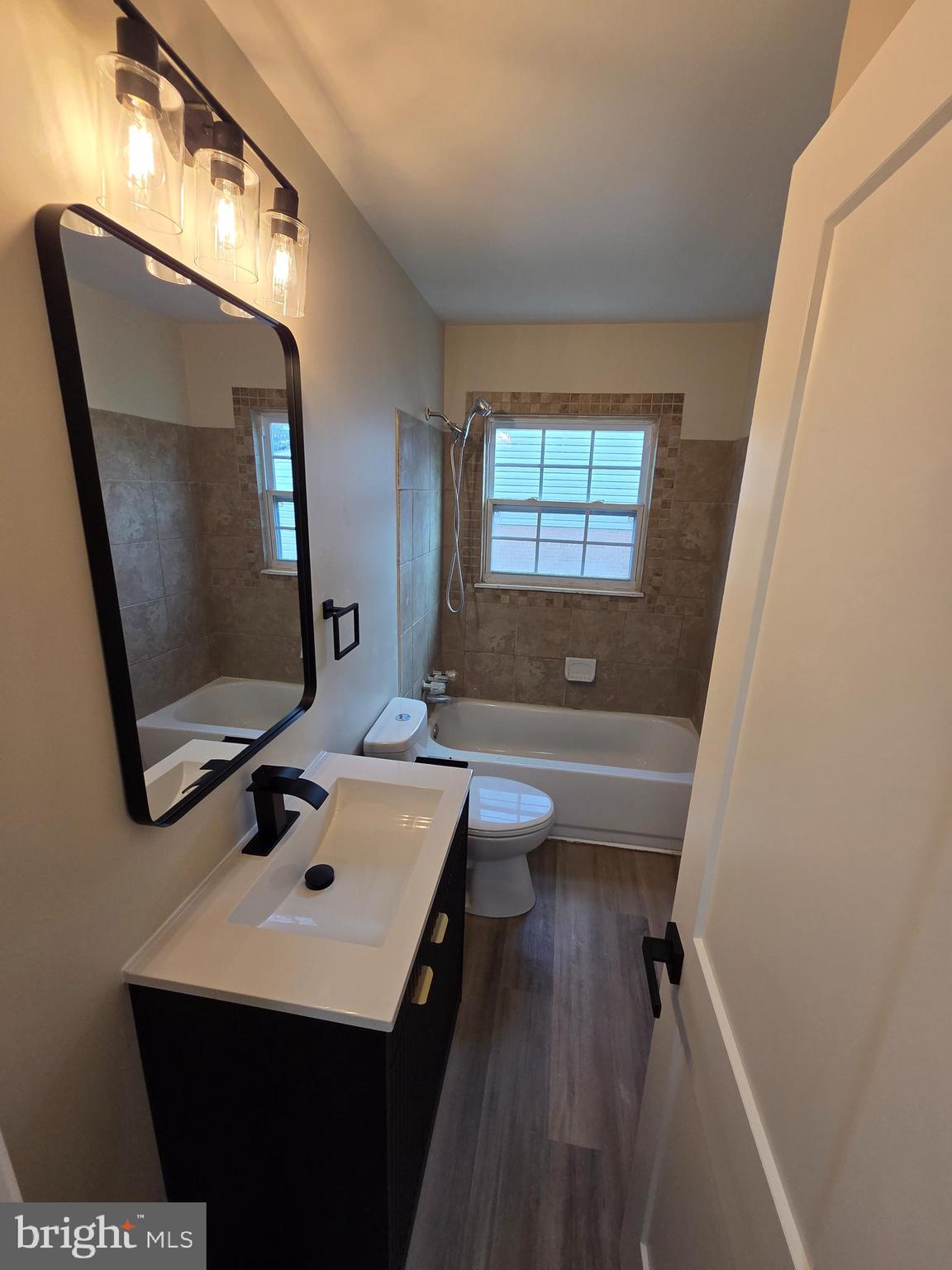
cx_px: 476
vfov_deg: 106.2
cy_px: 635
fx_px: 477
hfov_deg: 89.9
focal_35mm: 13
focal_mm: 2.2
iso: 80
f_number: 2.2
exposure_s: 1/120
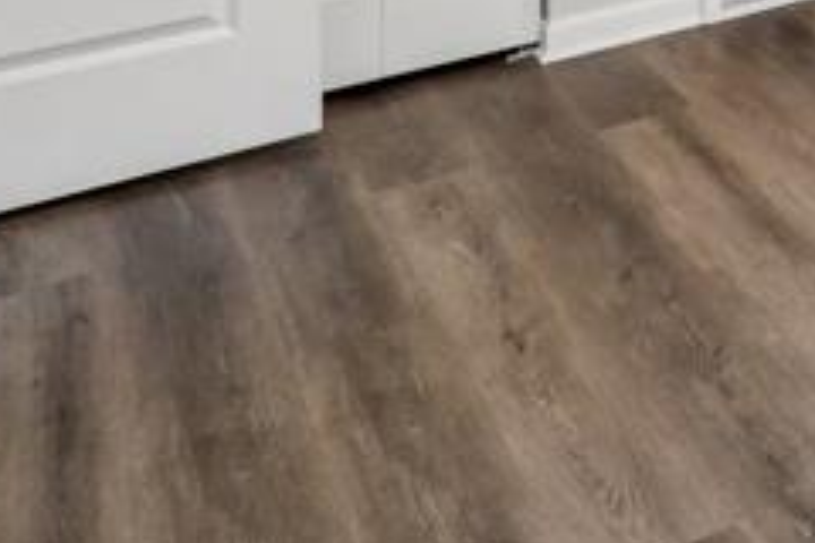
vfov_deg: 16.7
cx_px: 1311
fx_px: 1449
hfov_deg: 23.2
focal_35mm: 64
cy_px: -506
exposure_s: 1/30
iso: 400
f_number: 8
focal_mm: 10
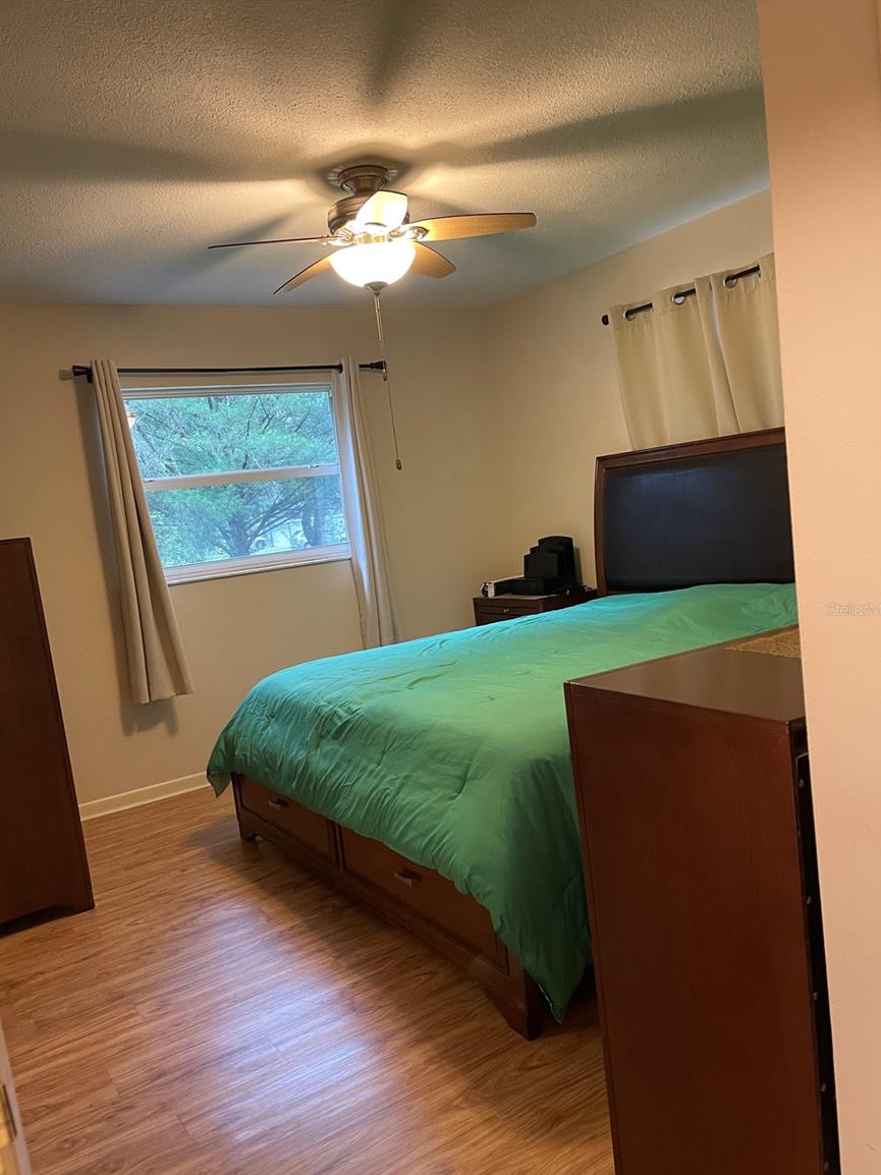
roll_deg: +7.1
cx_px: 441
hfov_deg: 53.0
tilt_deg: -7.2
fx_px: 883
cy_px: 609
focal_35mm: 26
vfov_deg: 67.3
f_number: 1.6
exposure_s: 1/60
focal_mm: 5.1
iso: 320
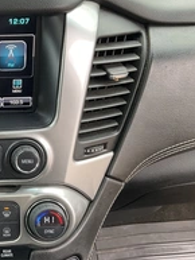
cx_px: -27
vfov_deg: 32.1
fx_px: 450
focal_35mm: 60
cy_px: 143
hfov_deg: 22.8
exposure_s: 1/81
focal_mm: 3
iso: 50
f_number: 1.8
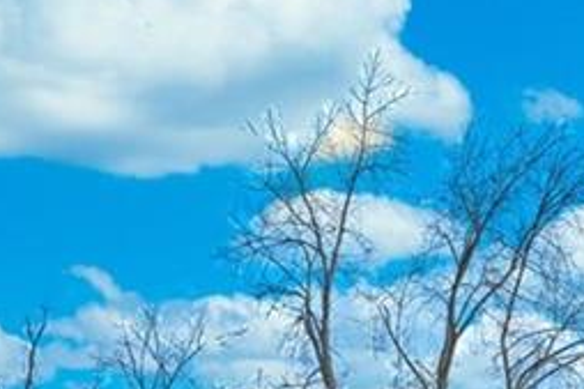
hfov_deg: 14.7
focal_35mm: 137
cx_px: 577
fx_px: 2221
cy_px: 735
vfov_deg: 9.4
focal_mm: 34
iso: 100
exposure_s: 1/125
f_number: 9
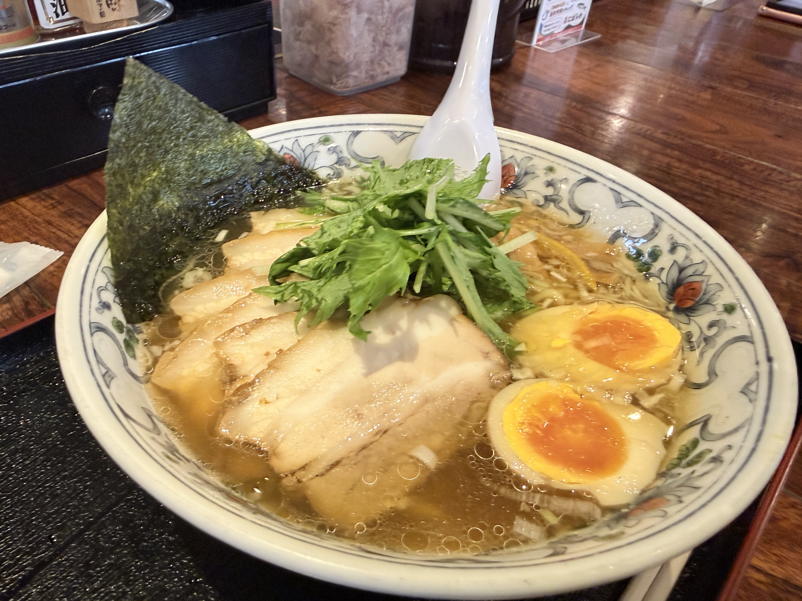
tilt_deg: -39.3
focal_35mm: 24
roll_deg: -1.8
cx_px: 401
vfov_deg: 56.8
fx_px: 556
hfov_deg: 71.6
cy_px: 300
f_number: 2.2
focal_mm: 2.22
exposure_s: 1/60
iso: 320
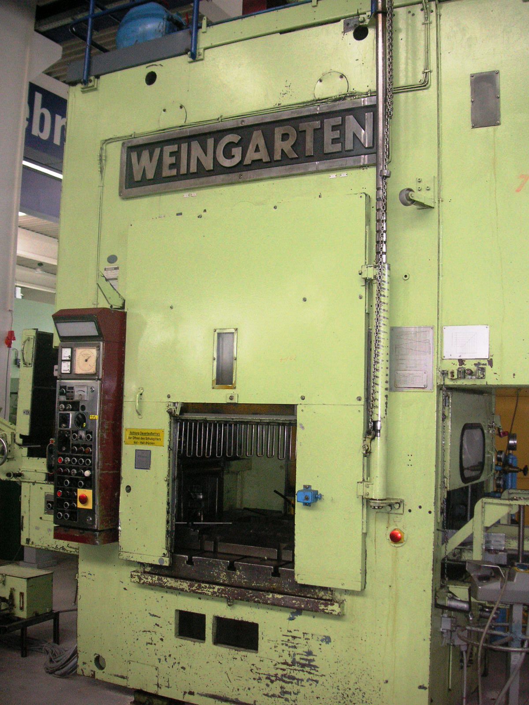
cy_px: 352
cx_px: 264
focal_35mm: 37
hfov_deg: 38.7
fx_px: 754
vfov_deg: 50.1
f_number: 2.8
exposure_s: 1/125
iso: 160
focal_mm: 6.1
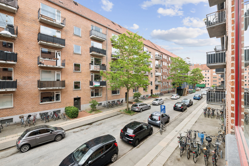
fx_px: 111
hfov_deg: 96.7
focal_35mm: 16
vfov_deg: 73.7
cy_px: 83
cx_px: 124
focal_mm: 16
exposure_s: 1/60
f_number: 9
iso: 125
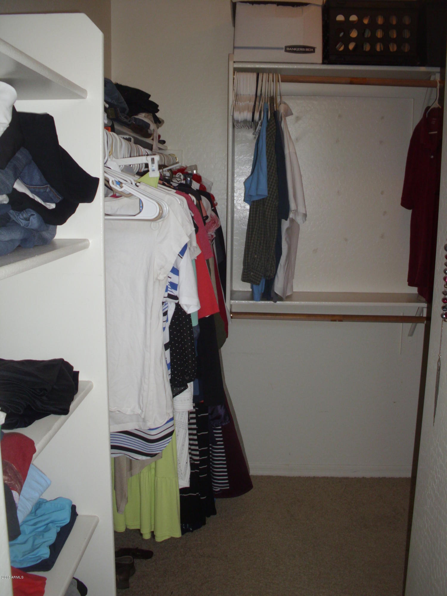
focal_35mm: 38
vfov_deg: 49.0
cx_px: 224
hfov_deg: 37.7
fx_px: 654
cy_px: 298
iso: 200
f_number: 2.9
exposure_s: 1/60
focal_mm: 6.3
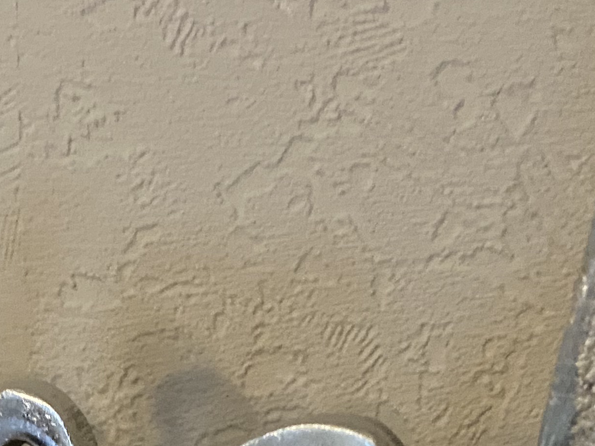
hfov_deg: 22.1
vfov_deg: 15.9
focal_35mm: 86
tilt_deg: -24.2
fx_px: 1478
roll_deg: +1.8
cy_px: 655
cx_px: 43
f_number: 1.8
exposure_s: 1/25
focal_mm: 4.25
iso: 800
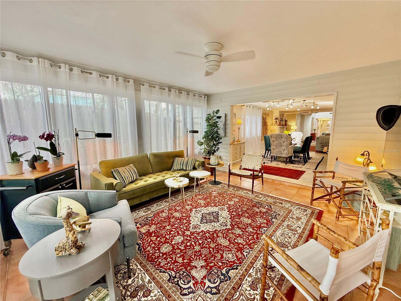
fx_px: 162
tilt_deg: -6.5
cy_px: 150
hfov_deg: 102.1
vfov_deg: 85.7
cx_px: 200
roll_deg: +0.6
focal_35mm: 14
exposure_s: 1/120
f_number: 2.2
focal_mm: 2.22
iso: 160
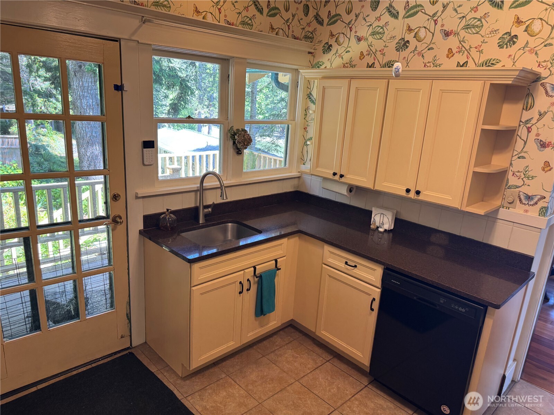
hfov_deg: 71.6
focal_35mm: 24
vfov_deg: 56.8
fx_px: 384
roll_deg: -3.9
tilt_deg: -17.6
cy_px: 208
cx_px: 277
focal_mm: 6.76
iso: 125
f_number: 1.78
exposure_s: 1/120
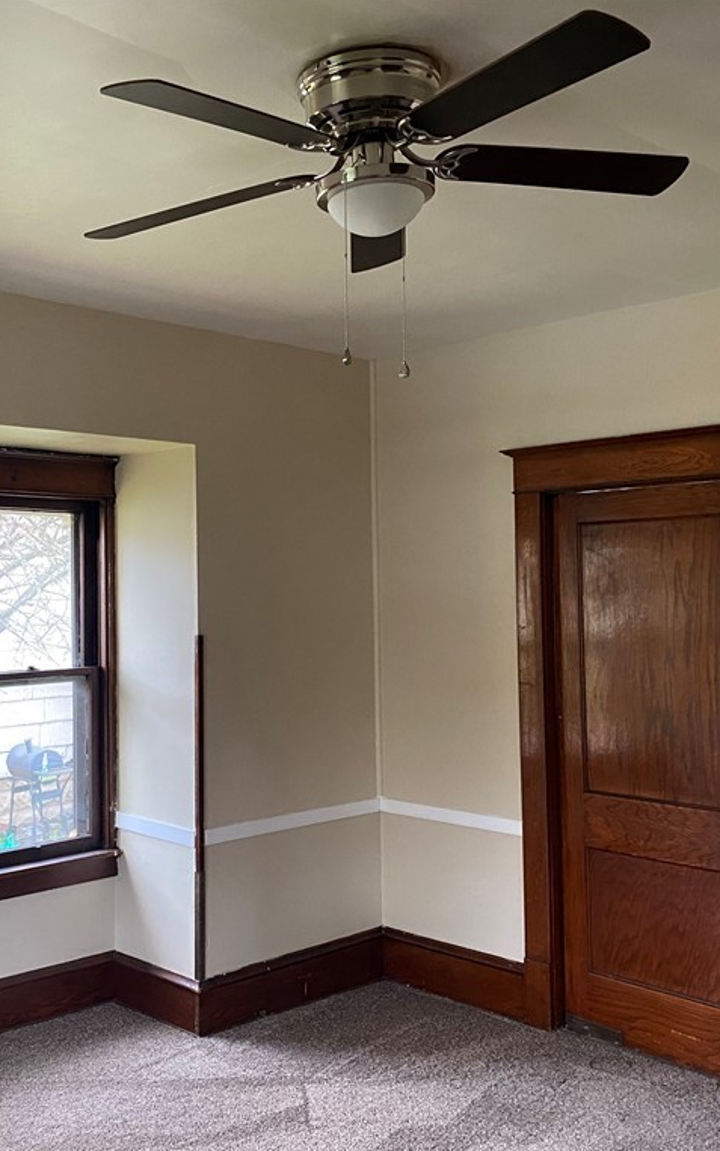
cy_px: 573
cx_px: 246
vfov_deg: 52.7
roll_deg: +0.2
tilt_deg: +2.4
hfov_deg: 34.2
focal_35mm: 37
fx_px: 1161
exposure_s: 1/60
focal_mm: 4.25
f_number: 1.8
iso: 250
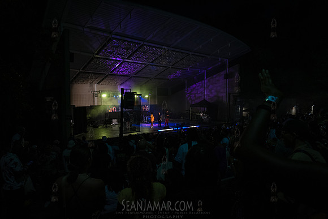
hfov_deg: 72.1
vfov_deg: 51.8
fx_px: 225
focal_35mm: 25
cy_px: 110
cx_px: 164
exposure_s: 1/320
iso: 3200
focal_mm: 24
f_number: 4
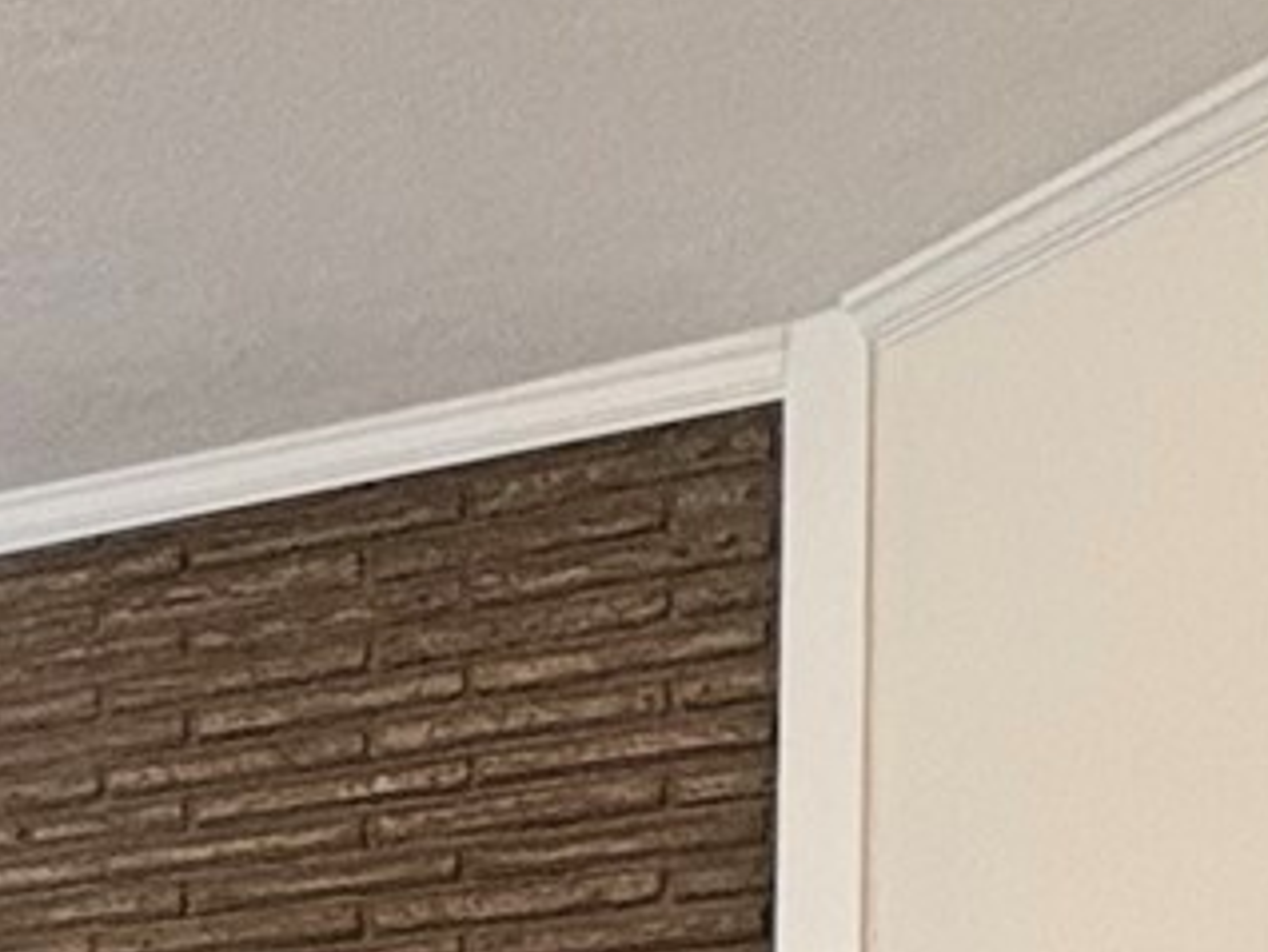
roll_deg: +0.3
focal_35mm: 90
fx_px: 3299
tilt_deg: -0.4
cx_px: -1230
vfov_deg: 14.8
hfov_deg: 16.7
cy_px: 1591
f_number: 2.2
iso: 250
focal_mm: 2.22
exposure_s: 1/60
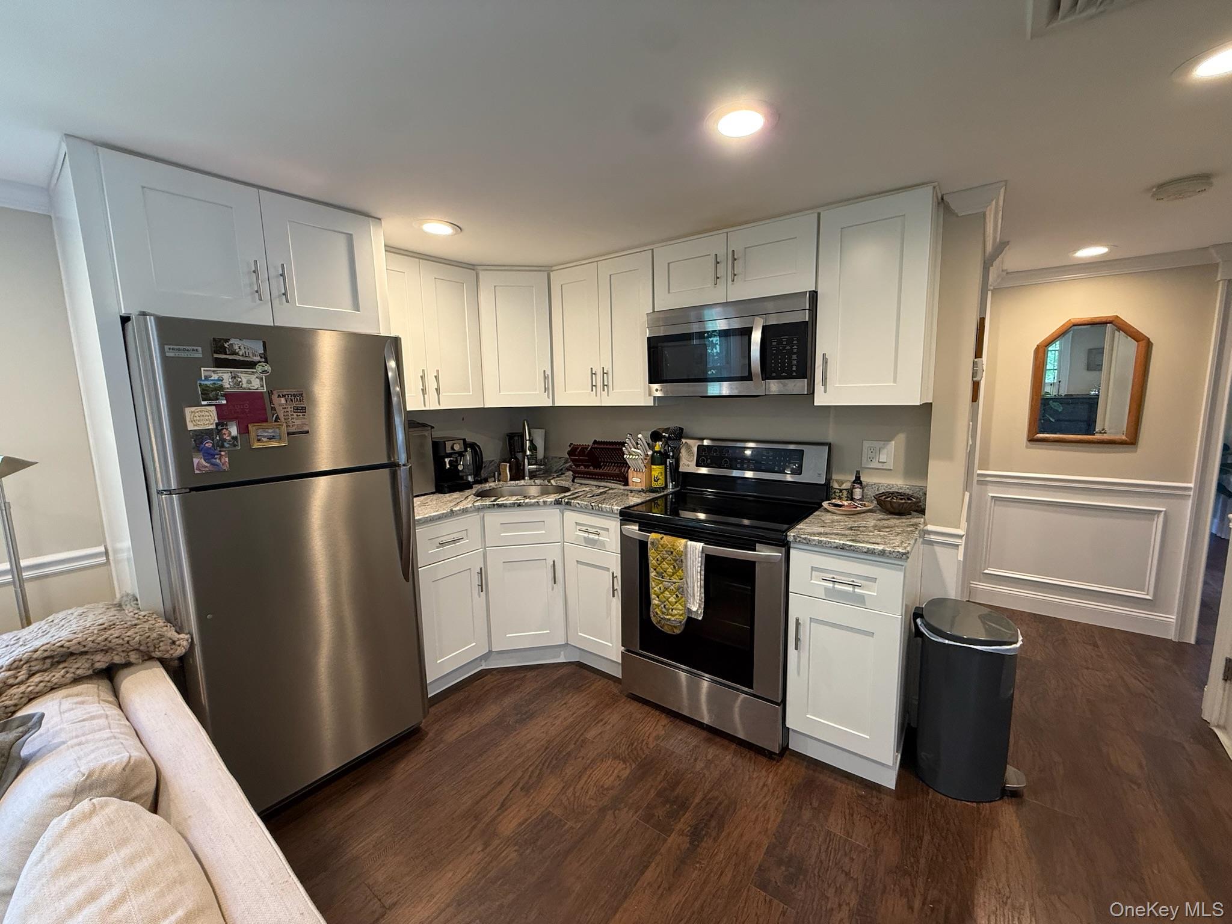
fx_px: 498
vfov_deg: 85.7
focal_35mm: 14
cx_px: 616
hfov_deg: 102.1
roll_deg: +1.2
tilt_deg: -7.4
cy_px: 462
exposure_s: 1/60
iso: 200
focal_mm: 2.22
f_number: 2.2
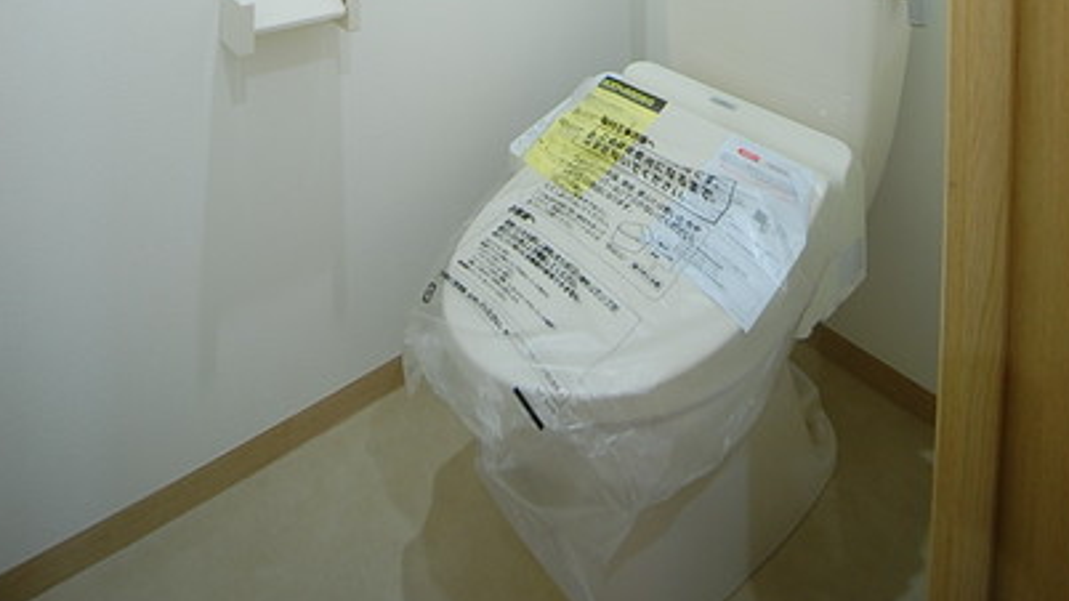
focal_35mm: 20
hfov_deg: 86.6
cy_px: -181
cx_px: 524
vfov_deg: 36.4
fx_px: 567
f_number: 4.5
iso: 200
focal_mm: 8
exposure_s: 1/10
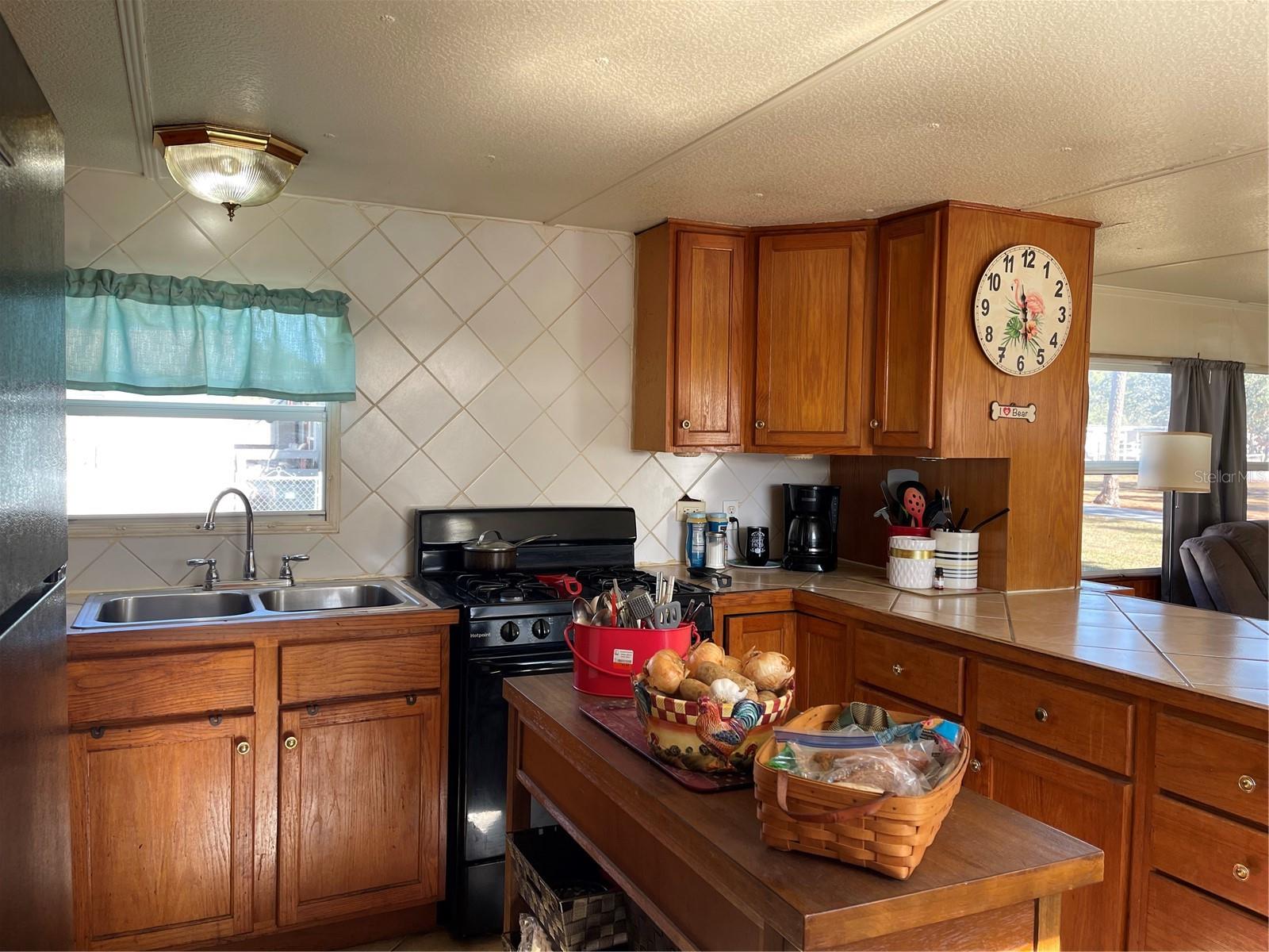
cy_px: 476
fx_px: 916
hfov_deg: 69.4
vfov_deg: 54.9
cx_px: 634
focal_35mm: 25
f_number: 1.6
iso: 50
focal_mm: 5.1
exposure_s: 1/121
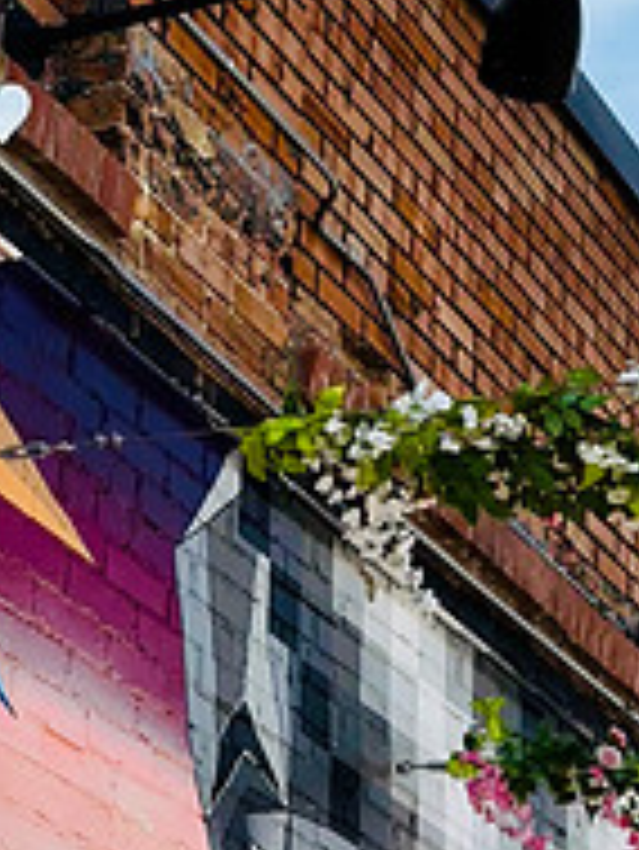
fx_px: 2803
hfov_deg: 12.9
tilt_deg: +23.3
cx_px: 124
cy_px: 369
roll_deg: -5.9
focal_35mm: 114
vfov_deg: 17.2
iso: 64
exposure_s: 1/4367
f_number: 1.78
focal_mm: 6.86
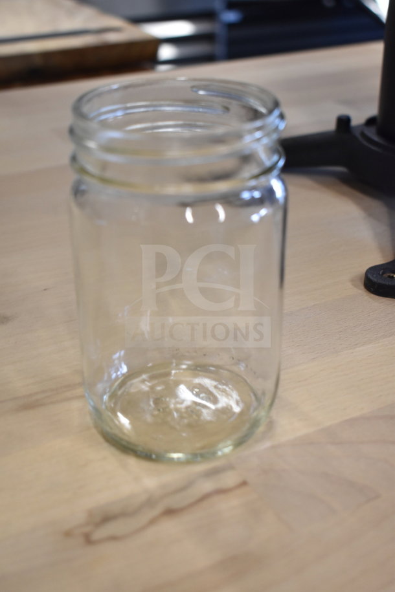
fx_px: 839
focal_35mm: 51
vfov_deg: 38.9
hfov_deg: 26.5
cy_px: 296
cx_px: 198
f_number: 4.5
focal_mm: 34
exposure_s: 1/50
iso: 1400
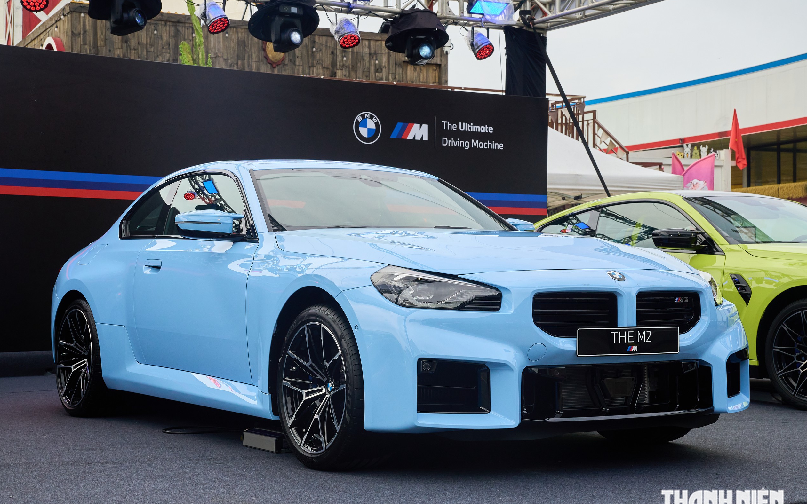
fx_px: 1331
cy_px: 270
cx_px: 403
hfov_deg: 33.7
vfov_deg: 21.5
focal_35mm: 61
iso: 640
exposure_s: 1/1000
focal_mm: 39
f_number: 7.1
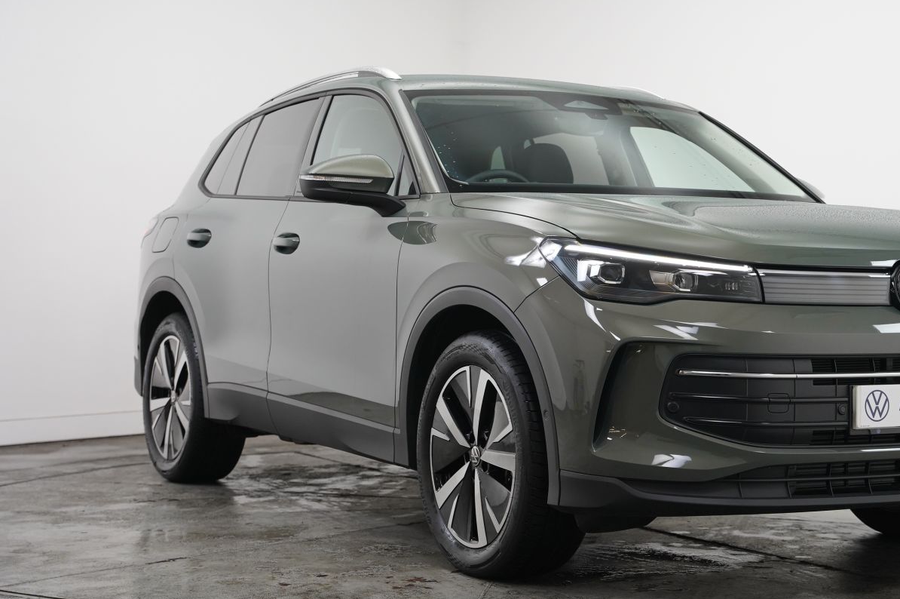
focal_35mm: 67
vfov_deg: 20.2
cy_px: 273
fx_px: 1684
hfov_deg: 29.7
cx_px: 591
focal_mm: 50.3
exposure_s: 1/160
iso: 1600
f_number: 4
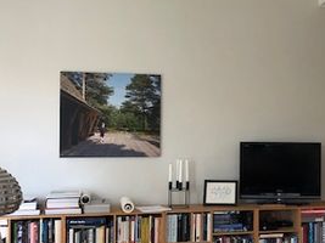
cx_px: 248
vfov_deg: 23.3
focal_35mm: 63
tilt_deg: +0.1
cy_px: 126
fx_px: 591
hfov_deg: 30.2
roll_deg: -2.3
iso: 32
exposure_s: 1/30
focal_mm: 3.99
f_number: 1.8
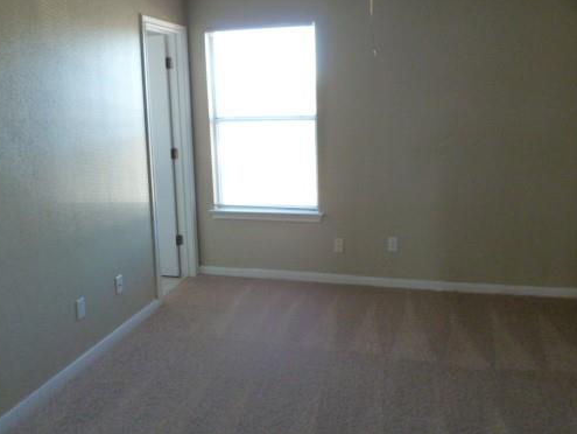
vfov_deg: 45.3
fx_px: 517
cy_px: 183
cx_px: 262
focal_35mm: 31
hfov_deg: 58.2
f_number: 3.3
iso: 400
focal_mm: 4.3
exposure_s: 1/40
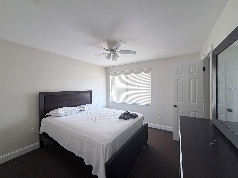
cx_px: 119
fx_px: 96
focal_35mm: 14
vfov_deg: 85.7
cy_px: 89
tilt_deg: -1.0
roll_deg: +1.4
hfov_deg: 102.1
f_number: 2.2
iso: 320
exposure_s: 1/71
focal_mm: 2.22
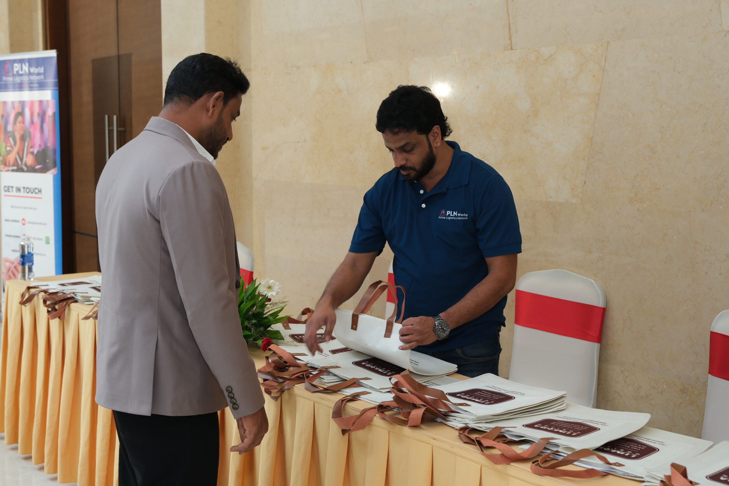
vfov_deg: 29.9
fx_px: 911
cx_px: 362
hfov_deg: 43.6
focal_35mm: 45
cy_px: 244
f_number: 4
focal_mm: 29.2
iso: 500
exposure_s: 1/100
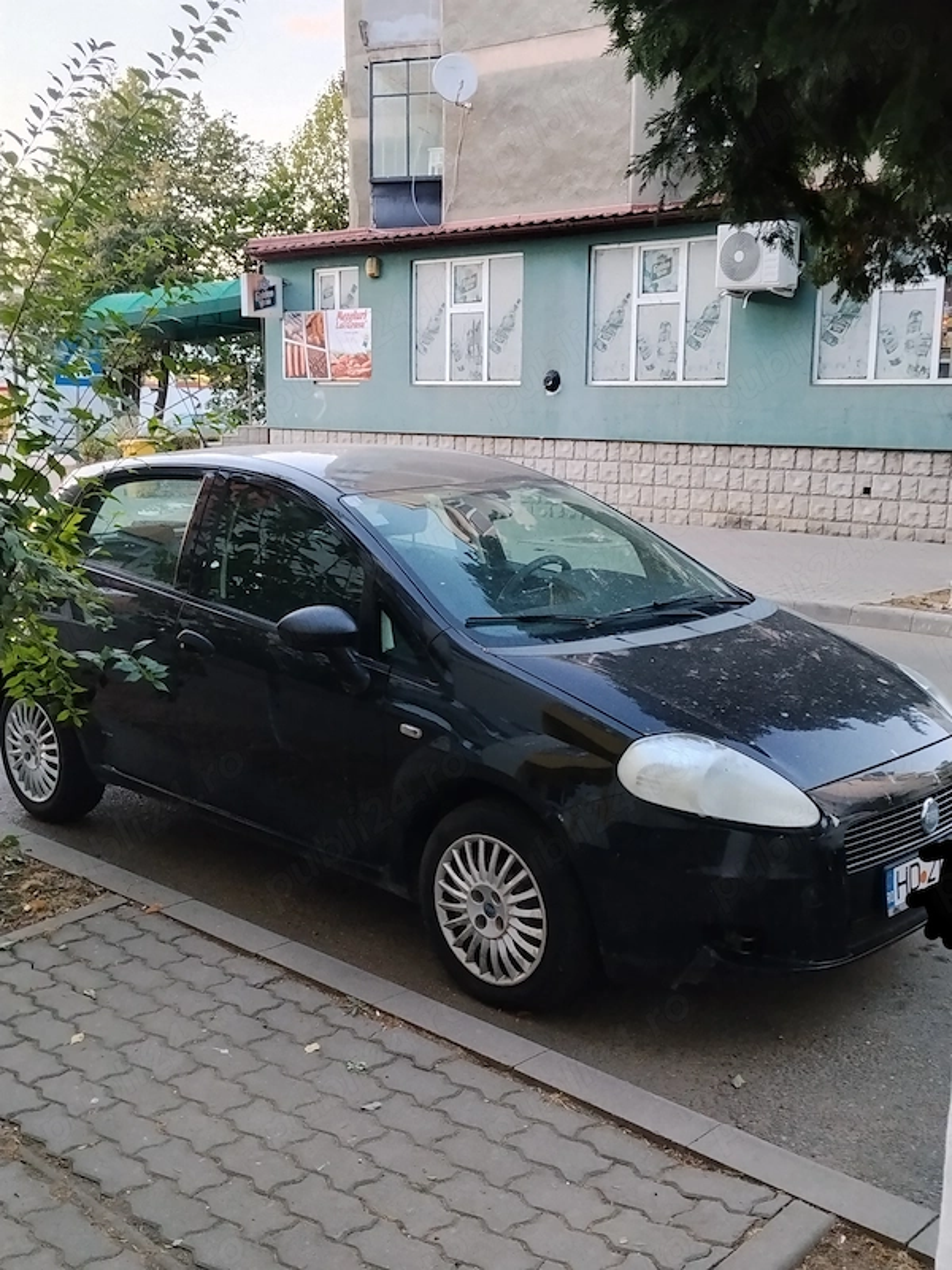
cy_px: 635
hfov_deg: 40.7
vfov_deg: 52.6
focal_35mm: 35
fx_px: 1283
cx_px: 476
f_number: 1.8
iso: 160
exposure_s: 1/33
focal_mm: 4.22
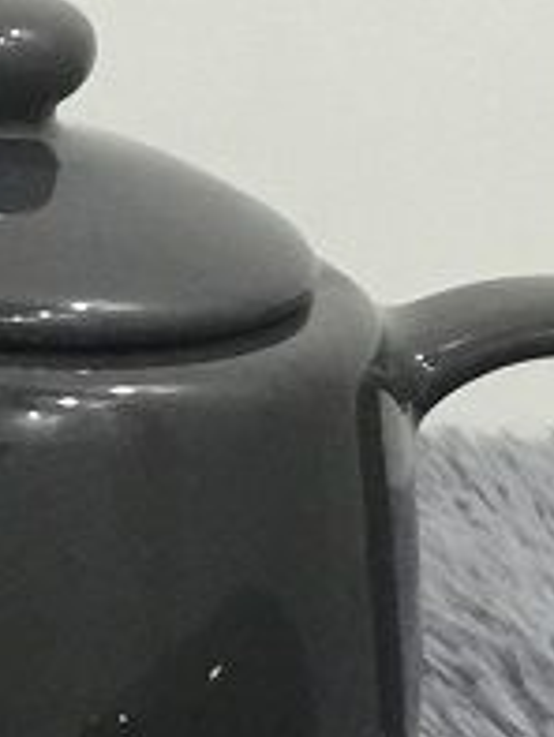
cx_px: -236
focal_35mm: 189
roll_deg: -2.1
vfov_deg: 10.5
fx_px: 4029
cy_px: 445
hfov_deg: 7.7
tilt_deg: -15.8
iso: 125
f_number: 2.4
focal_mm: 3.3
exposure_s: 1/33
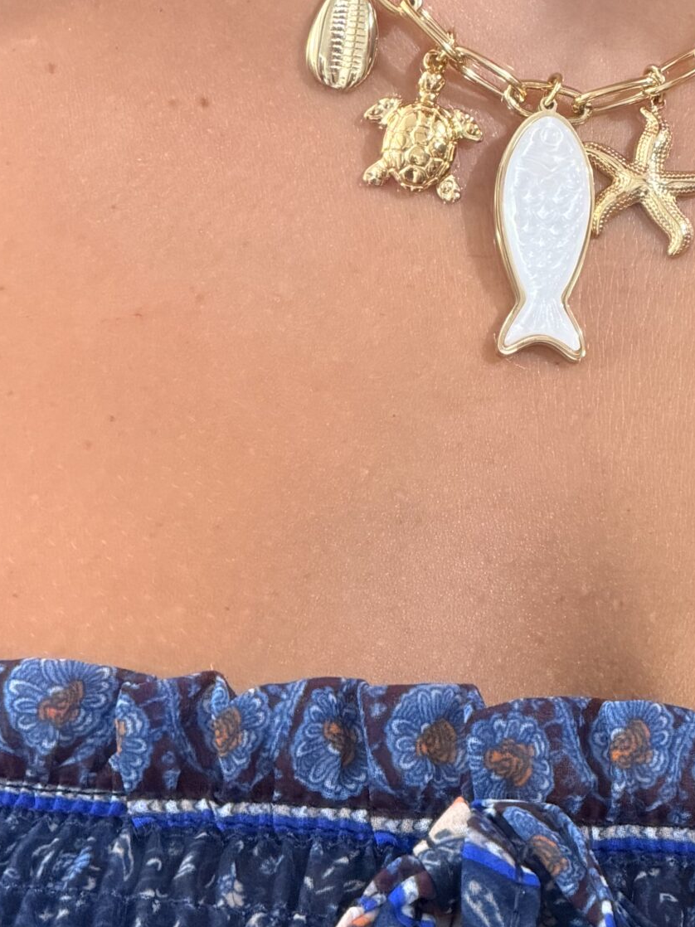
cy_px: 158
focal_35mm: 229
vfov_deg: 8.6
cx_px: 666
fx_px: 6133
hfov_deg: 6.5
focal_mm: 16.89
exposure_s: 1/100
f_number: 2.8
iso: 400
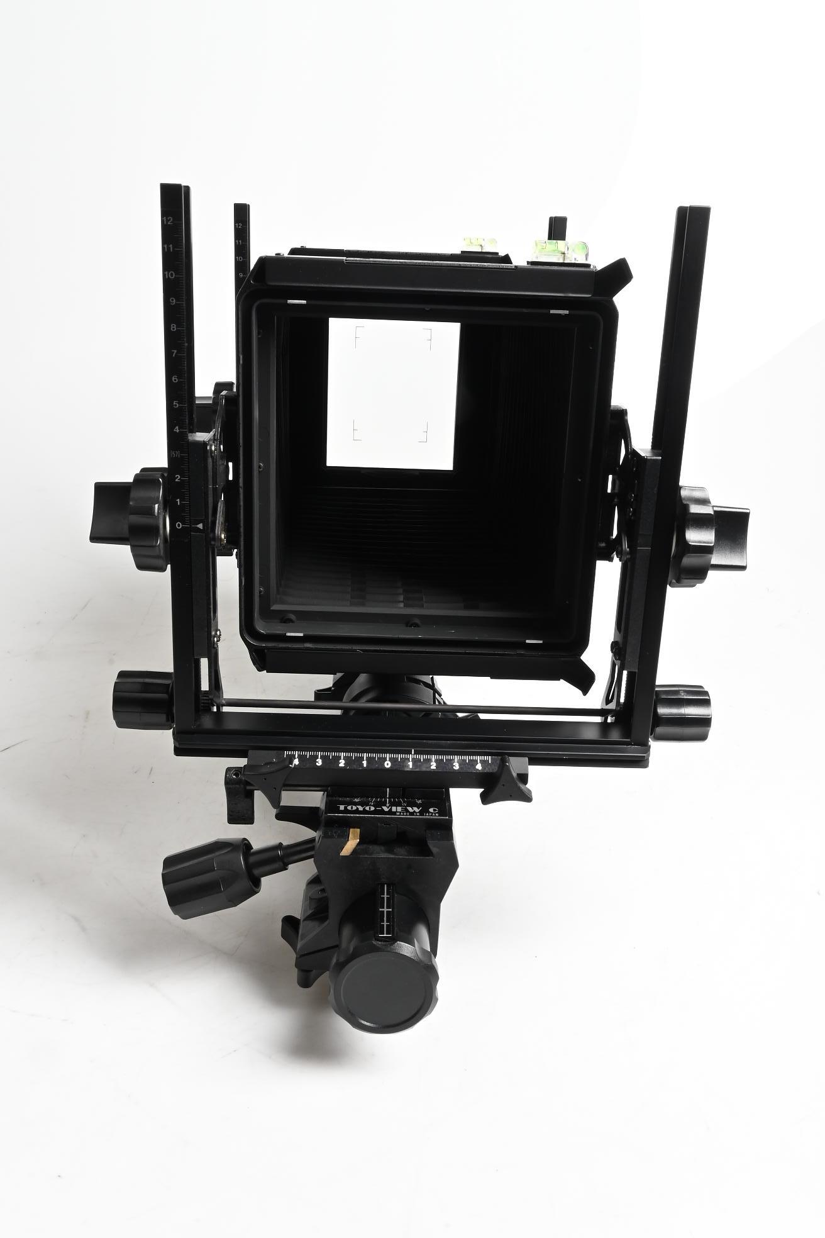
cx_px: 412
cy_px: 619
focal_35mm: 33
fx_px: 1134
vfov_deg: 57.2
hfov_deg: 40.0
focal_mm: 22
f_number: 22
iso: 400
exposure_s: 1/200
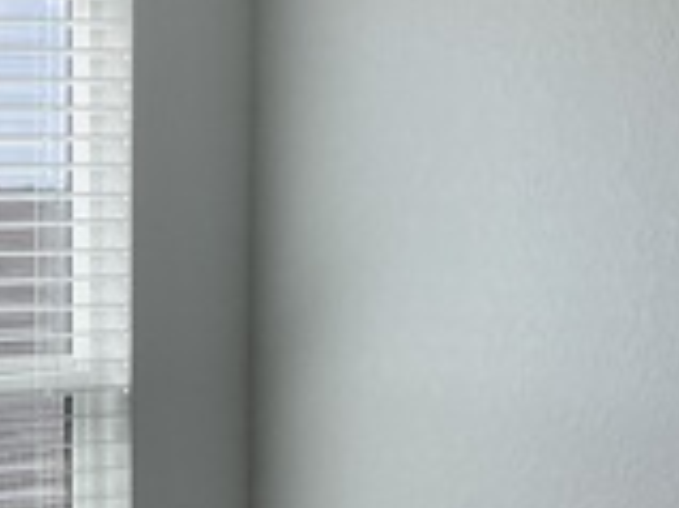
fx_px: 2293
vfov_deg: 12.5
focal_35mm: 117
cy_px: 538
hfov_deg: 15.9
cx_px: -239
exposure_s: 1/342
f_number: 1.8
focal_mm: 3
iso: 16
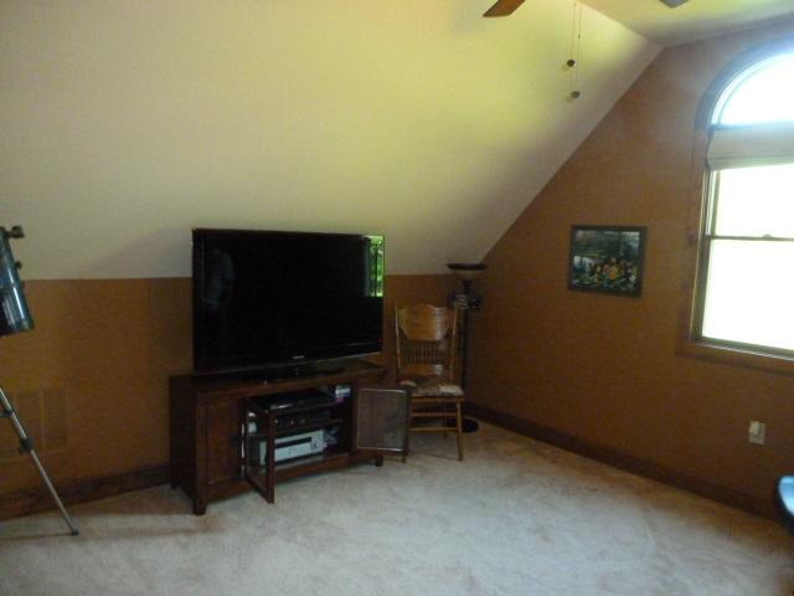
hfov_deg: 71.6
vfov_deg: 56.8
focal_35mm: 24
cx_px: 397
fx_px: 550
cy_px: 298
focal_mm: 4.3
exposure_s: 1/15
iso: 800
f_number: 3.3
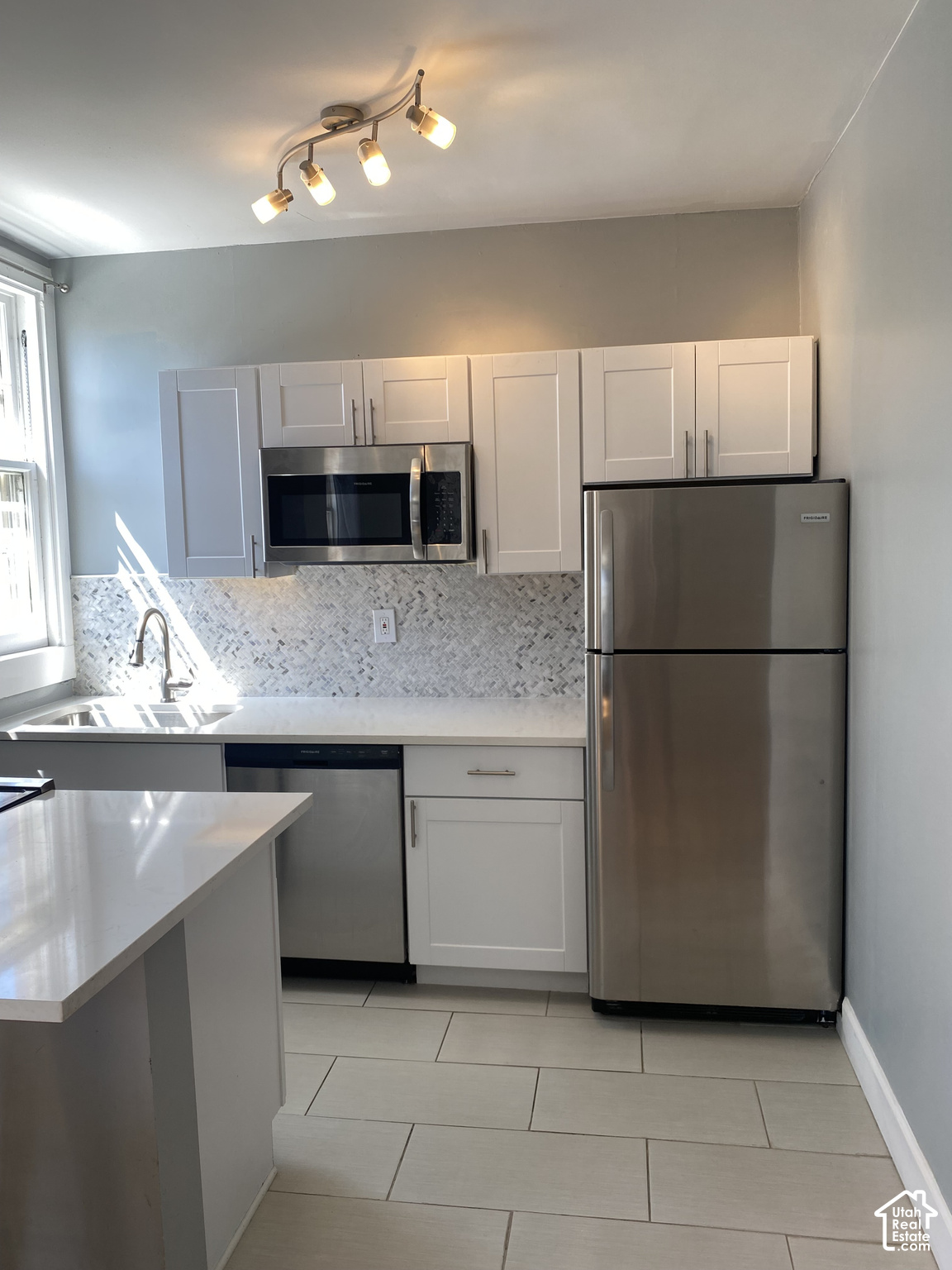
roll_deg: +2.1
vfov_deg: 67.3
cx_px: 476
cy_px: 635
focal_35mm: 26
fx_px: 953
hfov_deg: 53.1
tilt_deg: -6.2
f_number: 1.8
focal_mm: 4.25
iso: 50
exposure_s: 1/120
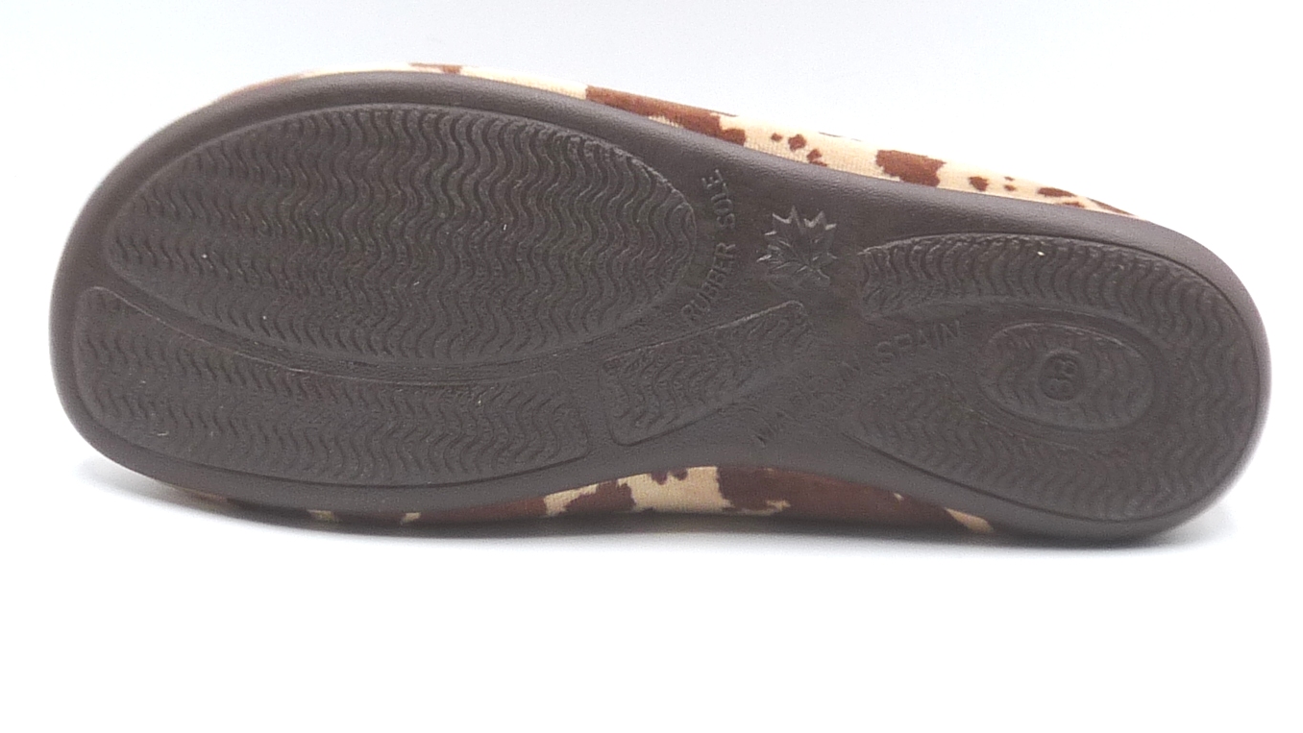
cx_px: 614
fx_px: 2177
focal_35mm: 63
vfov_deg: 19.1
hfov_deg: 33.3
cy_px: 342
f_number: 4
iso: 100
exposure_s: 1/200
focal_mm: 4.8
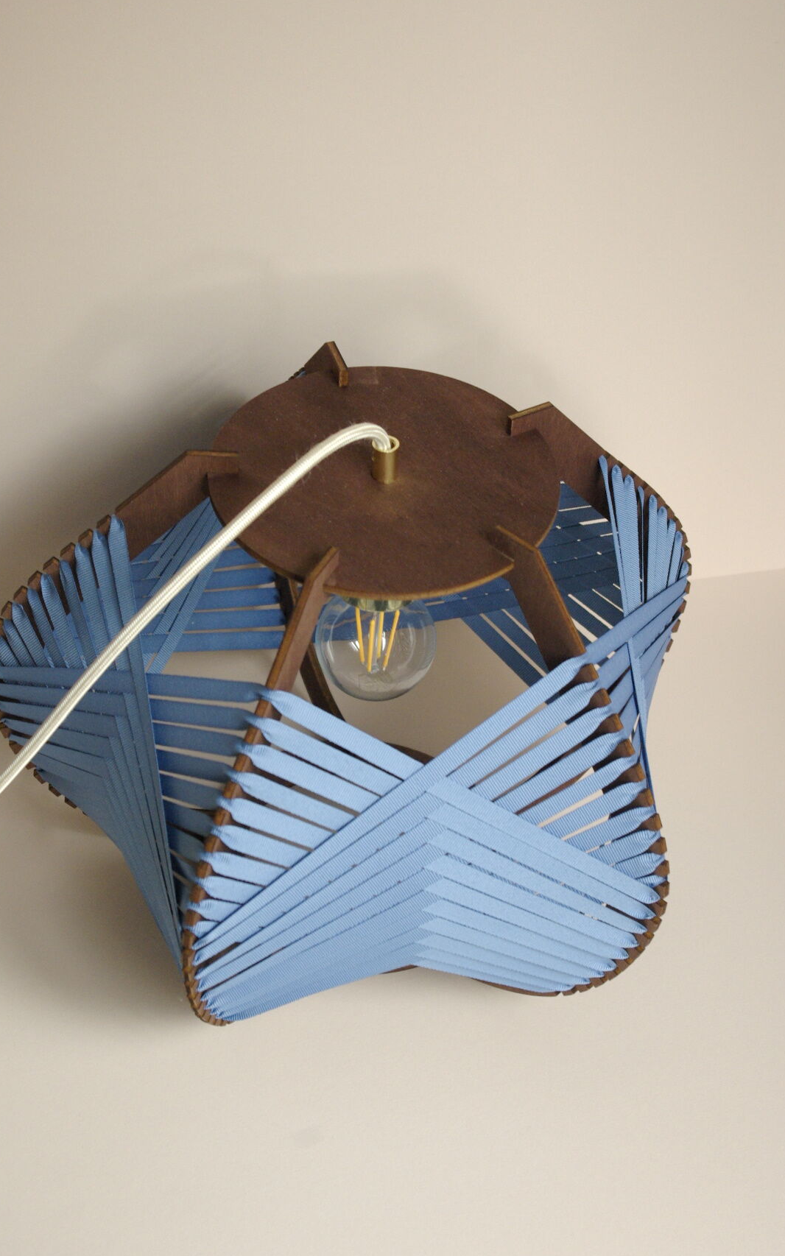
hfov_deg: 17.7
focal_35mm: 74
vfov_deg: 28.0
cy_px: 615
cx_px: 342
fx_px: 2518
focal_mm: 45
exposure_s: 1/80
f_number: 5.6
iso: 1000
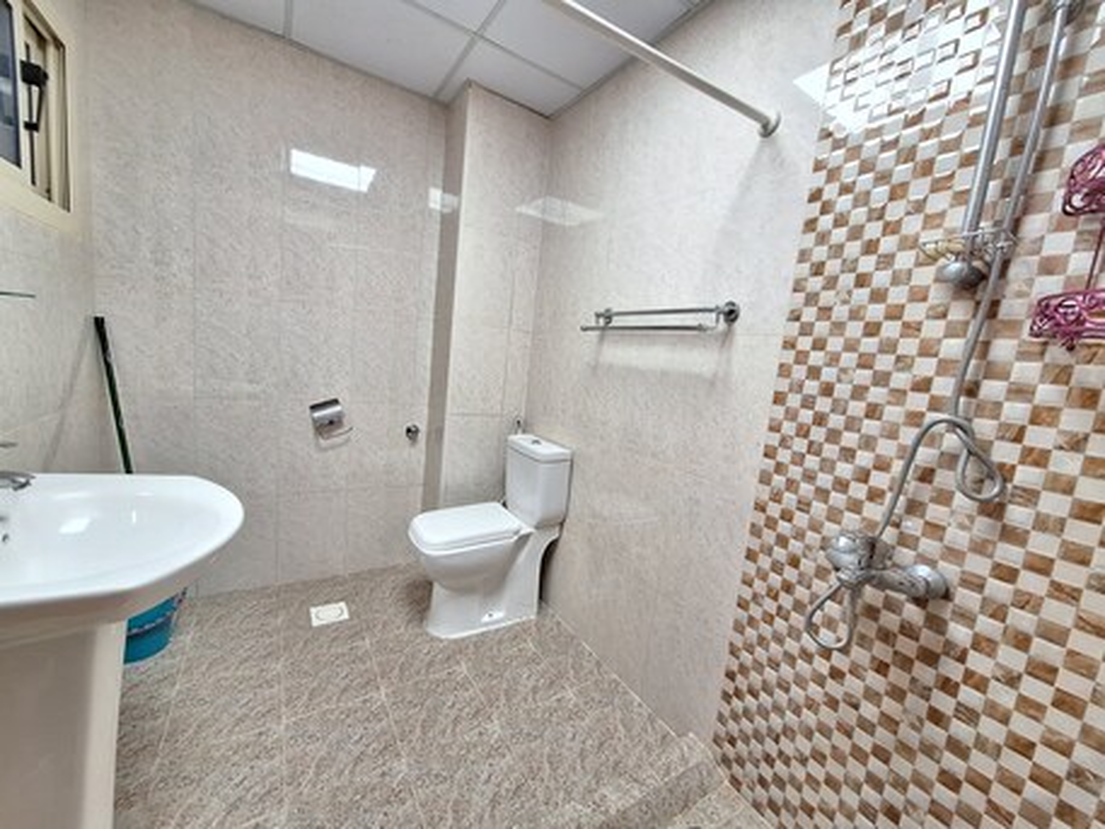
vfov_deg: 89.9
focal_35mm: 13
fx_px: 415
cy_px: 414
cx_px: 552
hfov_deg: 106.2
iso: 160
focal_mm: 1.74
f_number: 2.2
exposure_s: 1/33
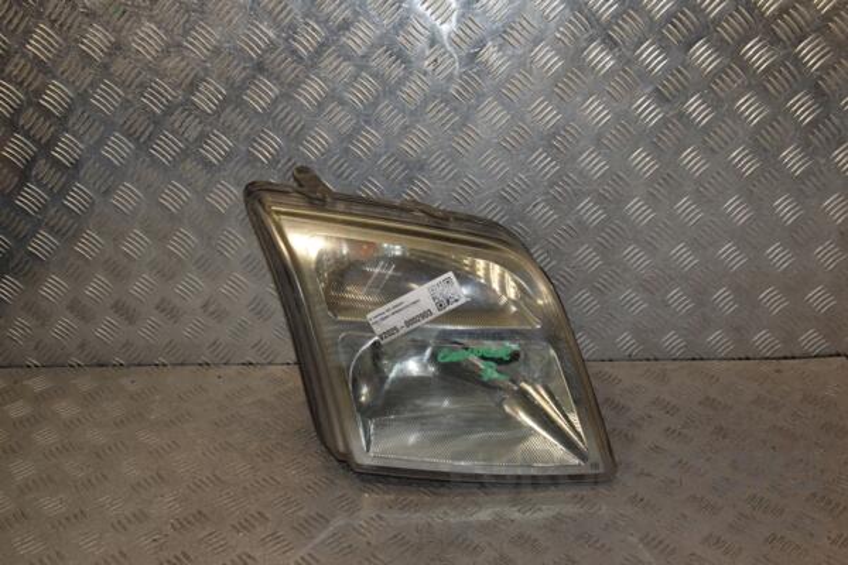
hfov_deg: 53.1
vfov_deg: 36.9
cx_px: 424
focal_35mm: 36
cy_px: 282
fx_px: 848
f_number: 9
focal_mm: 24
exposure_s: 1/200
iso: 800
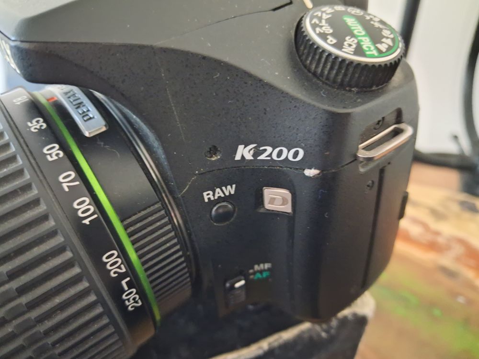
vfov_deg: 51.4
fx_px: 374
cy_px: 180
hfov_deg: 65.3
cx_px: 240
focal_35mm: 27
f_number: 1.8
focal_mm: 4
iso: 1250
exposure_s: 1/10
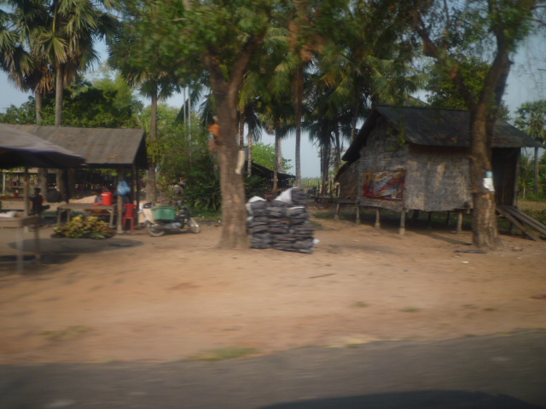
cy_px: 204
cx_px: 273
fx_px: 394
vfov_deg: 54.9
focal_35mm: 25
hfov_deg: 69.4
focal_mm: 4.4
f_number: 2.8
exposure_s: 1/160
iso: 80
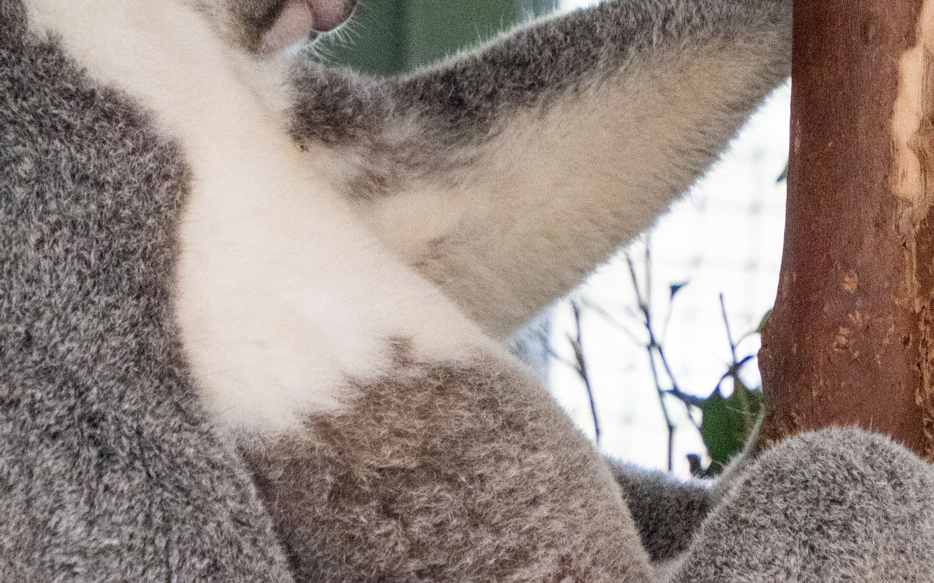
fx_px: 12498
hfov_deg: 4.3
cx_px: 367
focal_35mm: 491
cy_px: 331
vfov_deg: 2.7
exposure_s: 1/100
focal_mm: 158
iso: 6400
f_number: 5.6
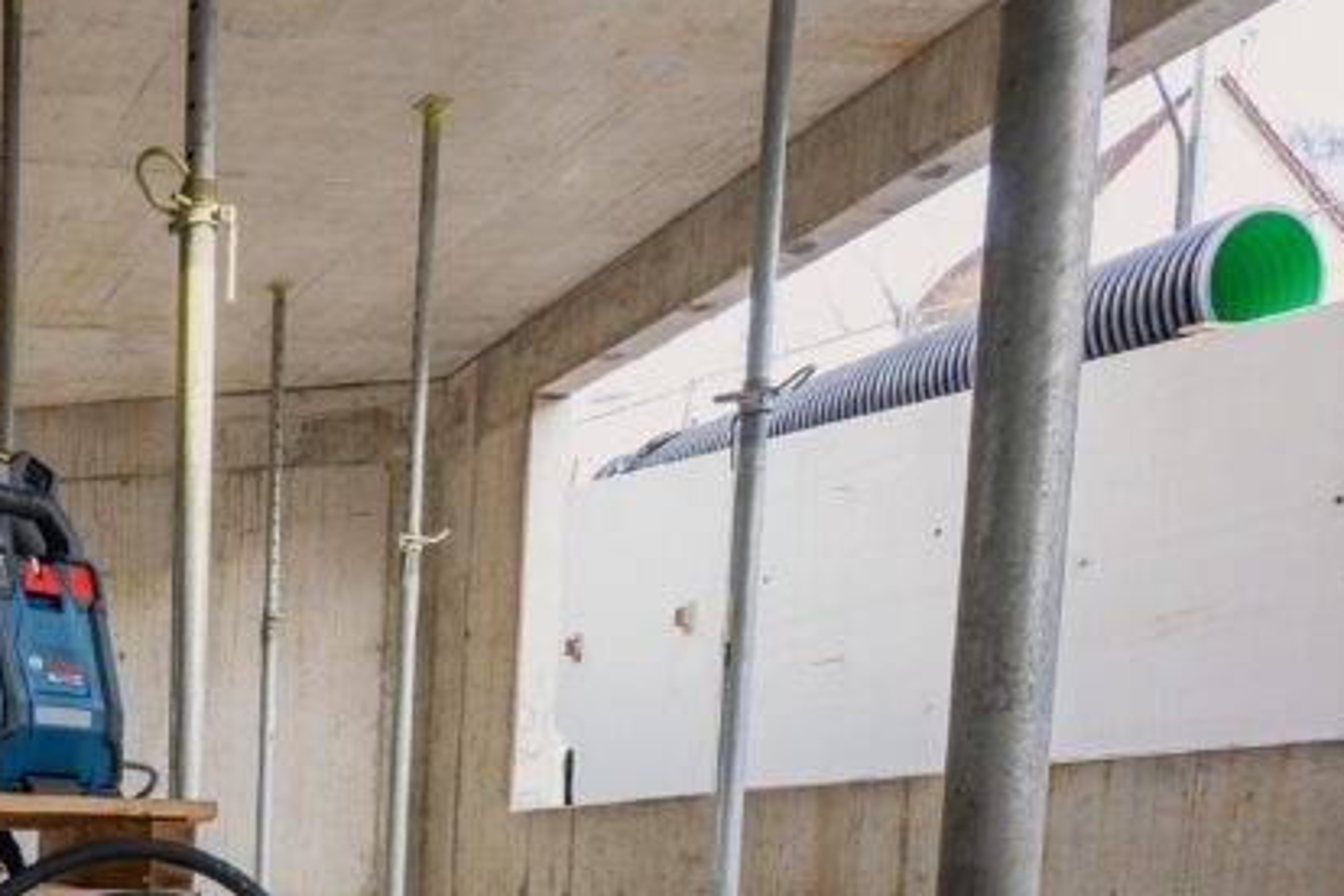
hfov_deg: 39.1
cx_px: -91
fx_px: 1568
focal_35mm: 42
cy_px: 1096
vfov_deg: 27.7
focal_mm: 17
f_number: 8
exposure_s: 1/40
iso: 800
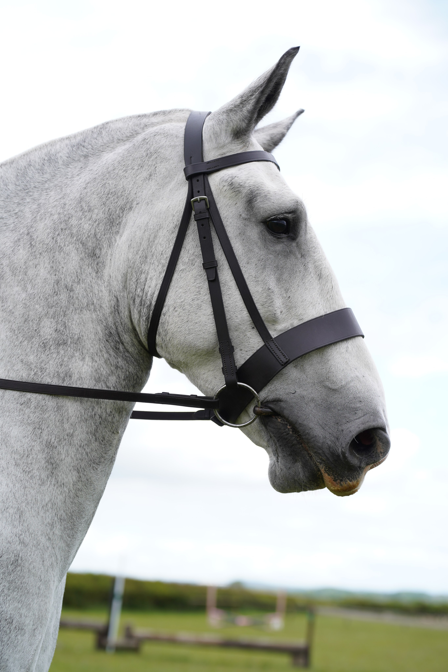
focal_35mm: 69
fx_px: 1288
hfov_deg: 19.7
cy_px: 336
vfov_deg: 29.2
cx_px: 224
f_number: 4
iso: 125
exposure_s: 1/500
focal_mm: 69
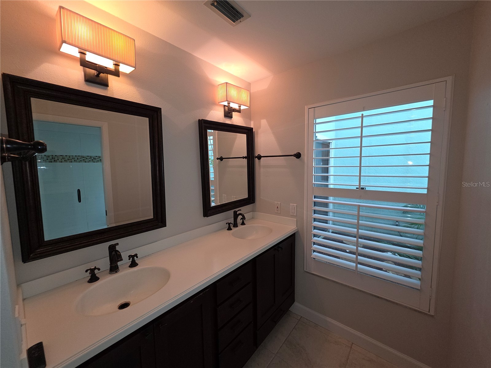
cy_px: 184
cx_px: 246
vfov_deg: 89.9
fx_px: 184
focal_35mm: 13
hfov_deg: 106.2
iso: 50
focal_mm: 2.2
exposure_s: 1/60
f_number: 1.9
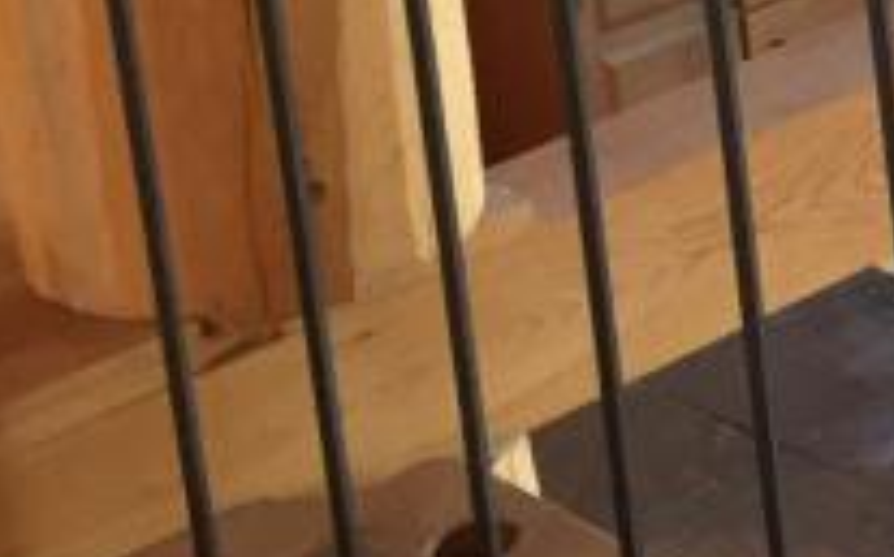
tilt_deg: -16.6
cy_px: -423
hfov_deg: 11.7
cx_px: 2030
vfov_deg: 8.3
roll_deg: +0.3
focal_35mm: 152
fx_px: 3700
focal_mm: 4.15
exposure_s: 1/30
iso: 160
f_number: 2.2
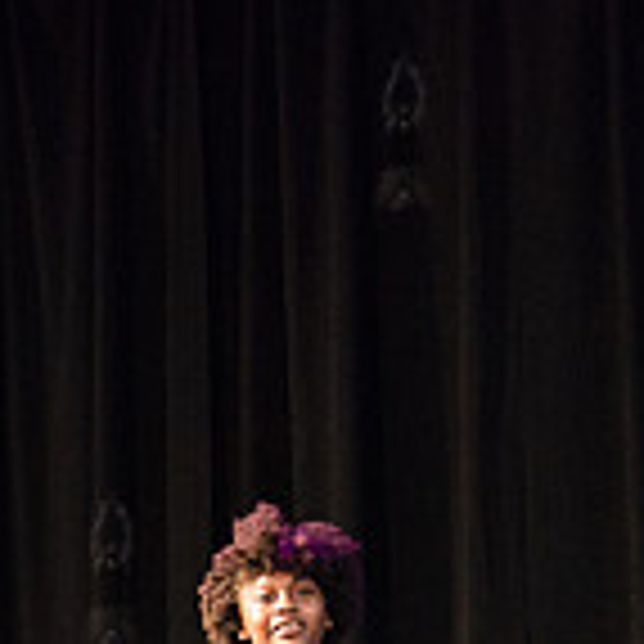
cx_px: -545
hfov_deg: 11.9
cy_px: 968
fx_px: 2820
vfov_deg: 12.4
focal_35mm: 134
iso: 4000
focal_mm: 32
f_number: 2.8
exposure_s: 1/1250
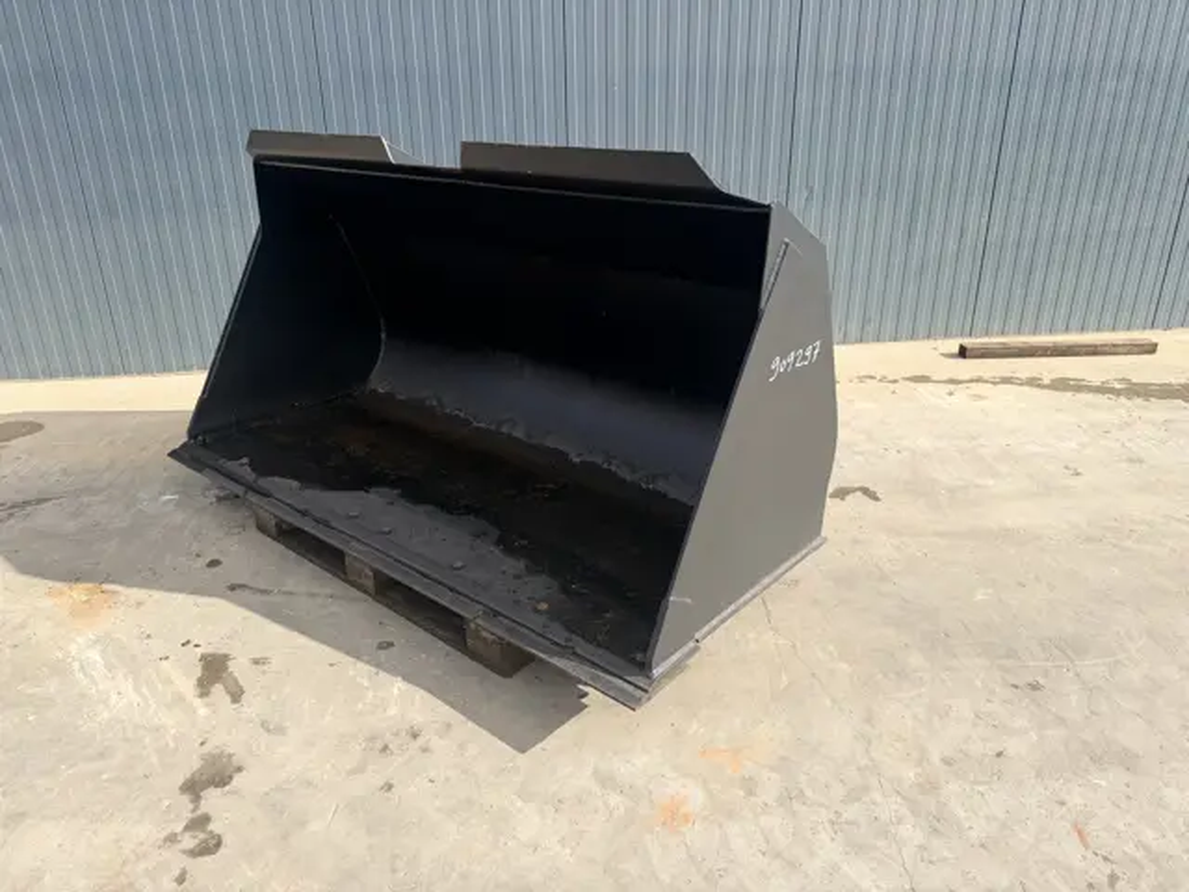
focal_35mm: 24
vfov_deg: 56.8
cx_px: 594
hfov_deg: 71.6
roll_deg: -0.5
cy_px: 446
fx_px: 824
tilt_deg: -22.4
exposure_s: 1/2299
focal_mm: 6.76
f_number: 1.78
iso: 80
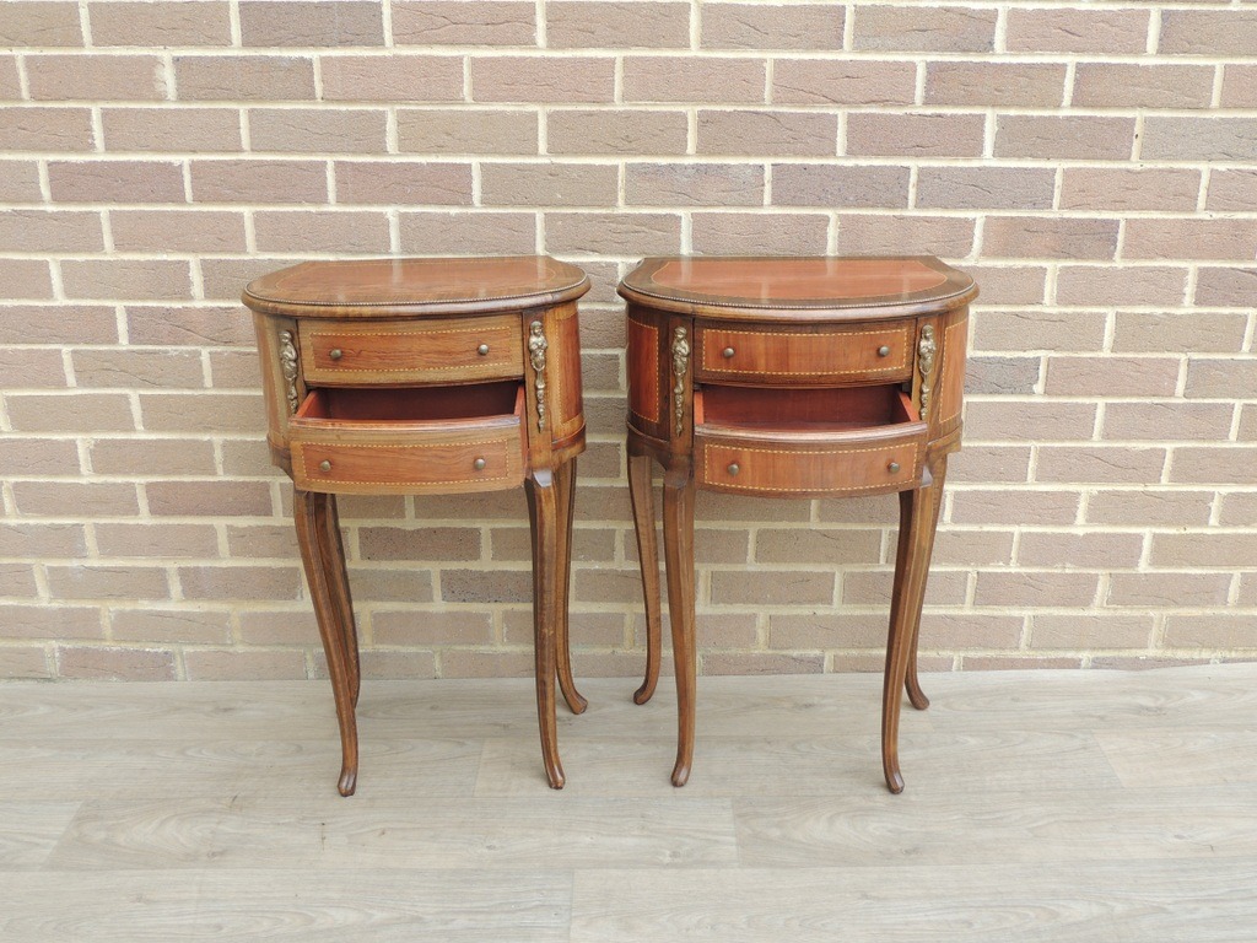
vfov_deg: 40.7
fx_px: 1271
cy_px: 472
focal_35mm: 35
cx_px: 628
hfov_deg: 52.6
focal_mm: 6.2
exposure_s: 1/80
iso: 100
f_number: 3.3
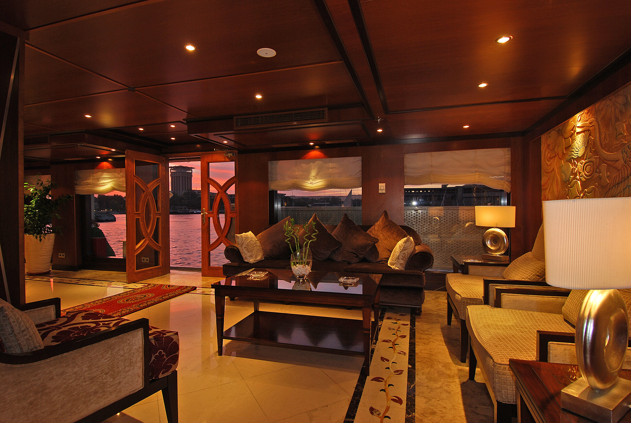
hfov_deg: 89.9
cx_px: 316
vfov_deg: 67.5
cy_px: 212
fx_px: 316
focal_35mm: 18
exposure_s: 1/4
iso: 100
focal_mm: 12
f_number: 8
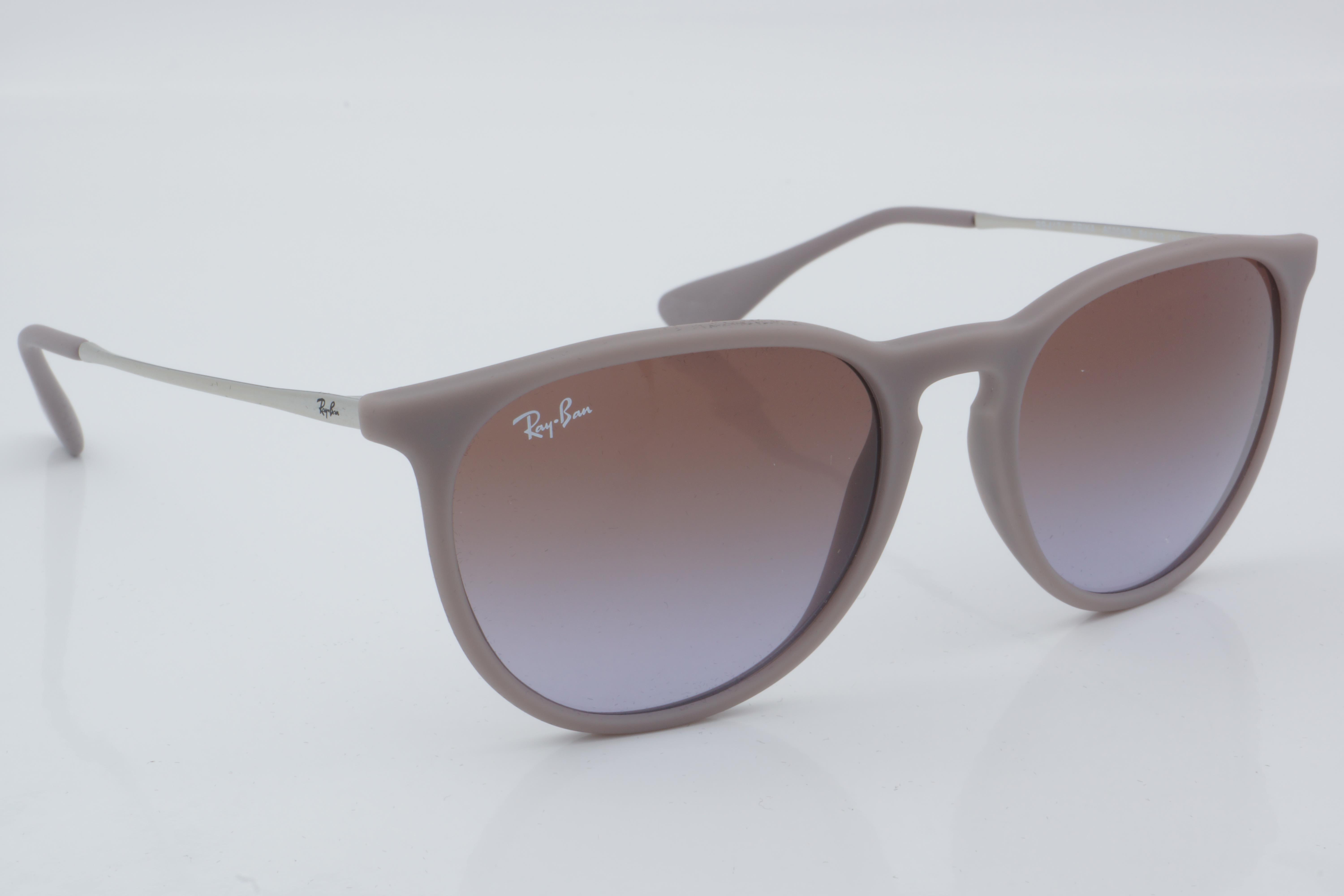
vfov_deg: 18.2
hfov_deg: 27.0
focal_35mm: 75
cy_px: 448
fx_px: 2800
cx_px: 672
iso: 100
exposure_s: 1/4
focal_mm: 50
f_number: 32
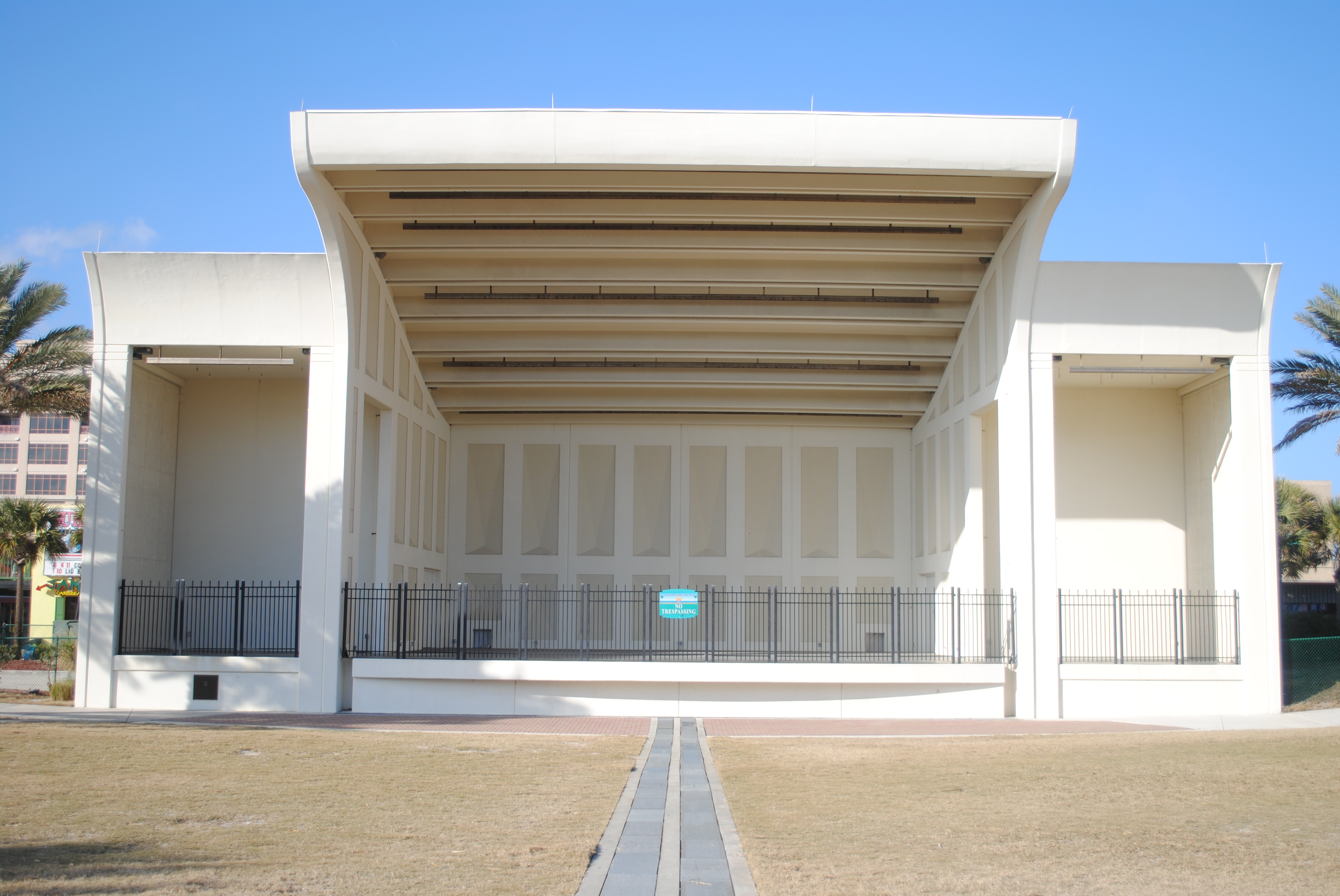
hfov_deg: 49.5
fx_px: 1453
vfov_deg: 34.3
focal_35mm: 39
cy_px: 448
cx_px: 670
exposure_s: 1/500
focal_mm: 26
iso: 100
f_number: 4.2
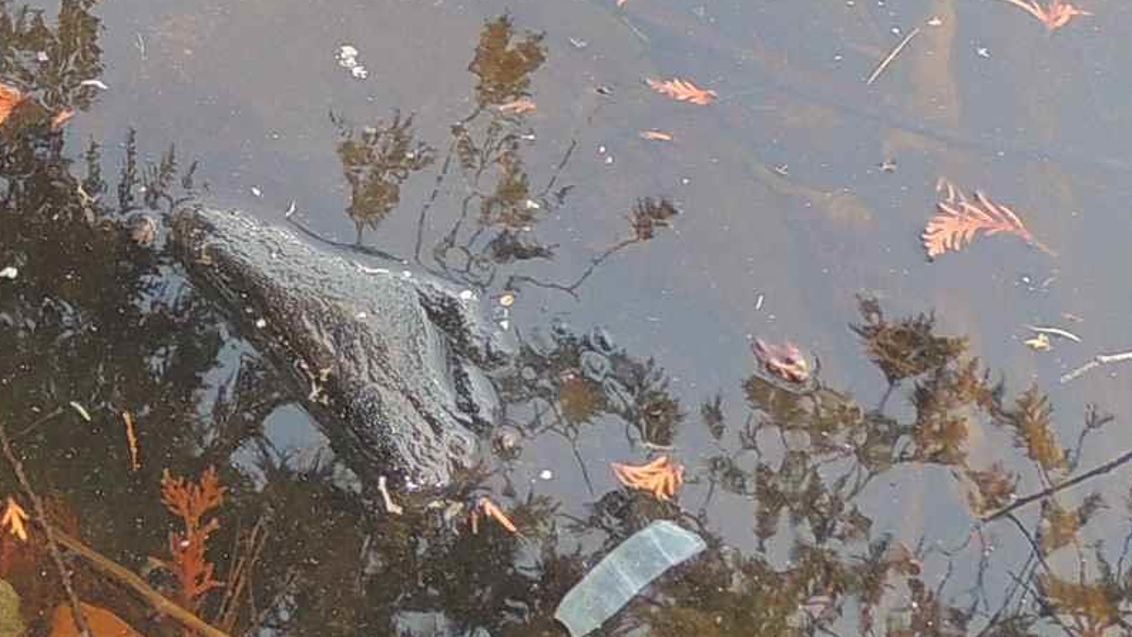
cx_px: -397
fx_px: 3031
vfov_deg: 11.4
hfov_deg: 19.3
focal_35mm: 101
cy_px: -351
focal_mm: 4.3
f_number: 3
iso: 100
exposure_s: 1/60
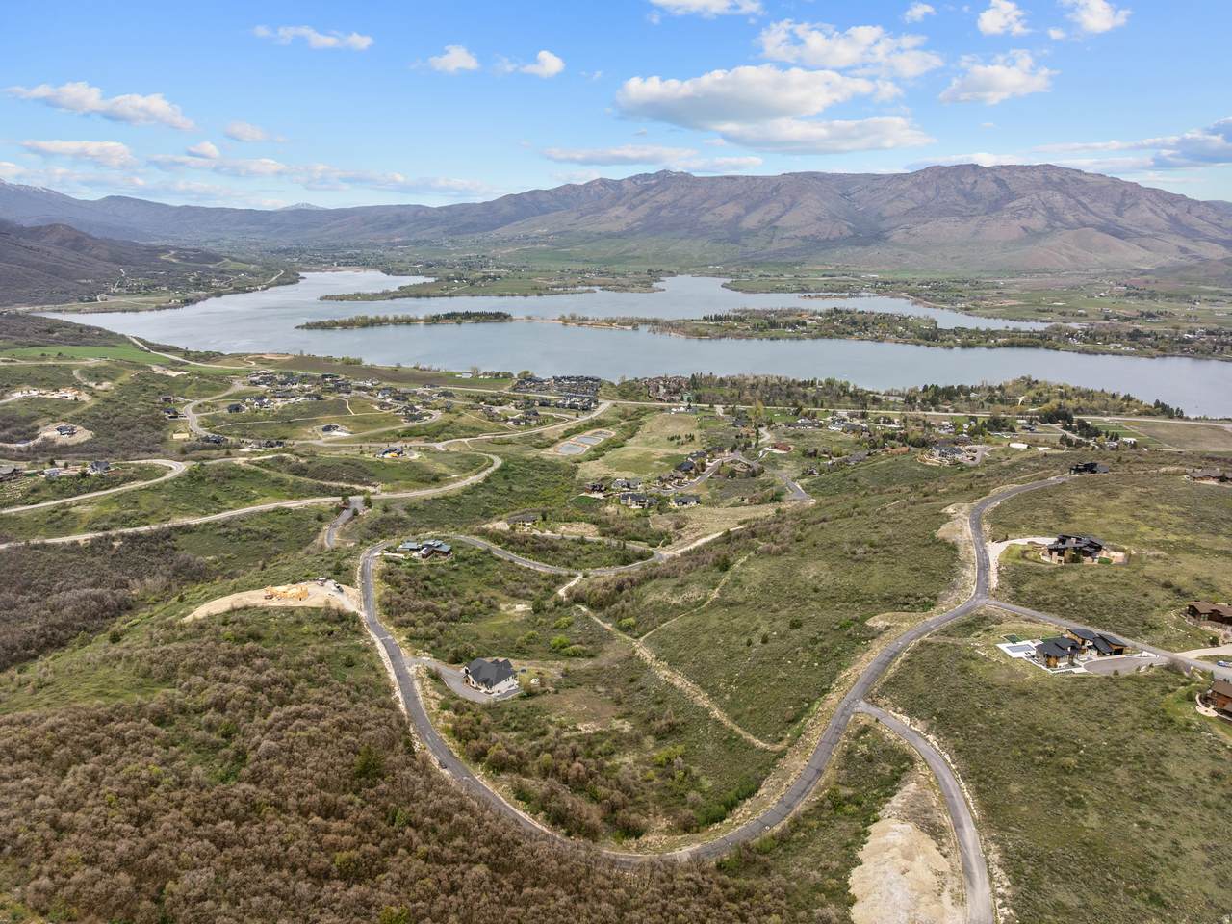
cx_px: 616
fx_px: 854
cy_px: 462
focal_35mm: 24
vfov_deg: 56.8
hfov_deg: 71.6
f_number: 4
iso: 100
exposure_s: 1/50
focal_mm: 12.29
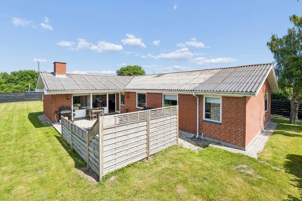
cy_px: 100
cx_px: 151
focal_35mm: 16
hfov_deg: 96.7
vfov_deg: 73.7
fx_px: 134
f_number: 10
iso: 640
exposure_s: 1/640
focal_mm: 16
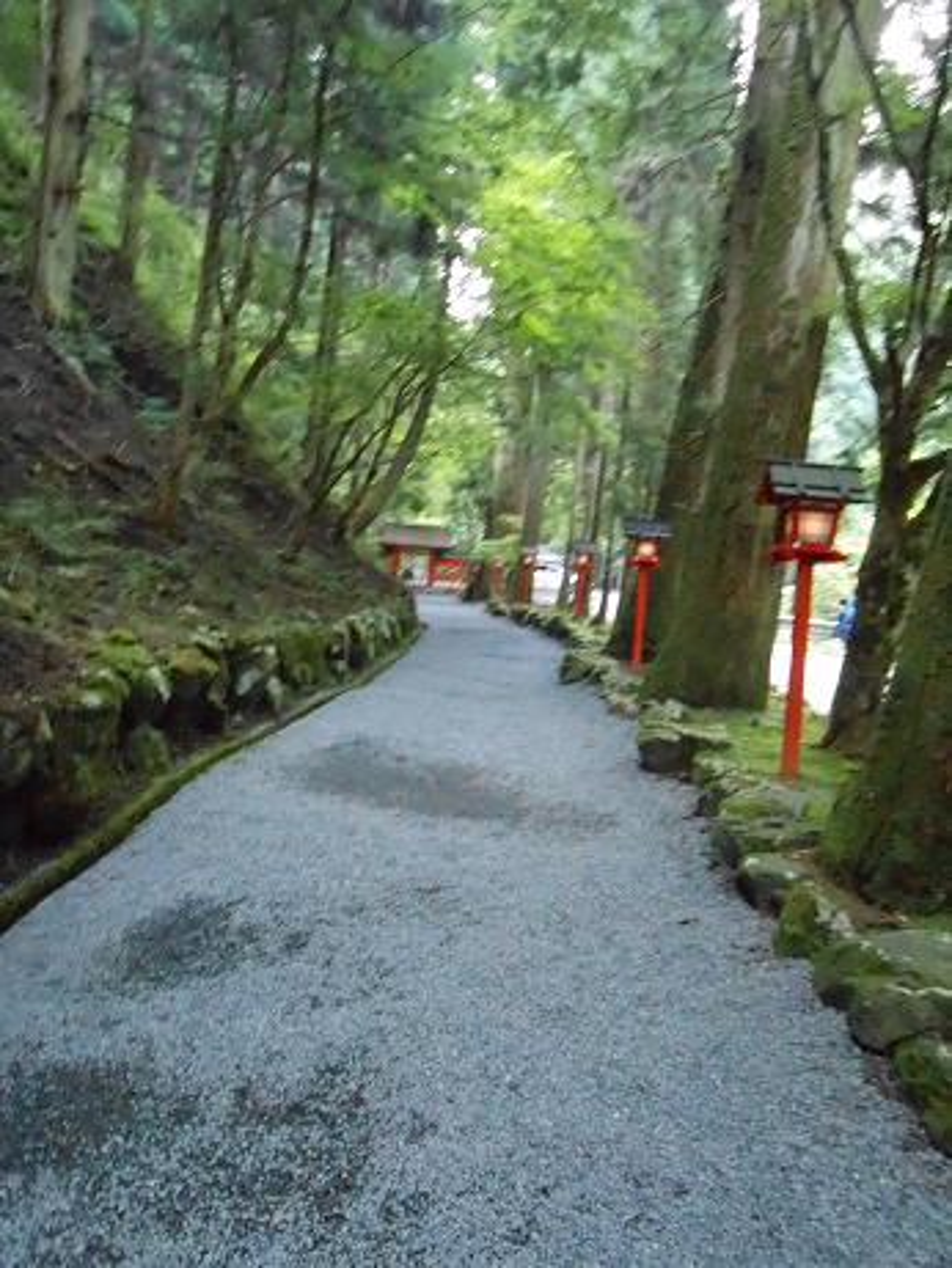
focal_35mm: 30
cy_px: 634
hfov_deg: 46.8
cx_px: 476
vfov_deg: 60.0
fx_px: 1100
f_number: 3.8
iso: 1600
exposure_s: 1/50
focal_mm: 5.3
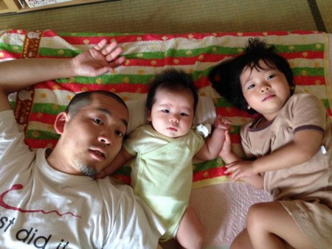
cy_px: 124
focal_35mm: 33
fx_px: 317
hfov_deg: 55.3
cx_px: 166
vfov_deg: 43.0
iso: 200
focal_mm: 4.12
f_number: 2.4
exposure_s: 1/20
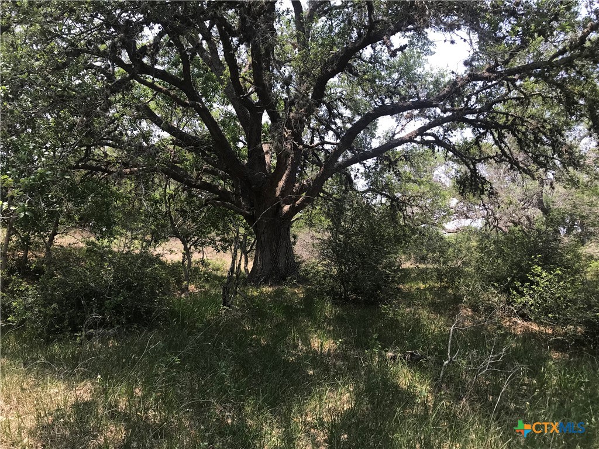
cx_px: 300
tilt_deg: +6.7
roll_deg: -3.6
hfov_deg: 63.4
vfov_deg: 49.7
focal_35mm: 28
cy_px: 224
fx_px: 485
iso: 20
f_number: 1.8
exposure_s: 1/523
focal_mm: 3.99
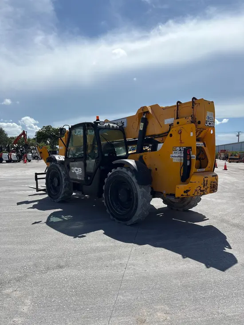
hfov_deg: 53.1
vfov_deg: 67.3
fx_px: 244
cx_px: 122
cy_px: 162
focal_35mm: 26
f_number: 1.6
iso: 50
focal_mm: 5.96
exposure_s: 1/8850
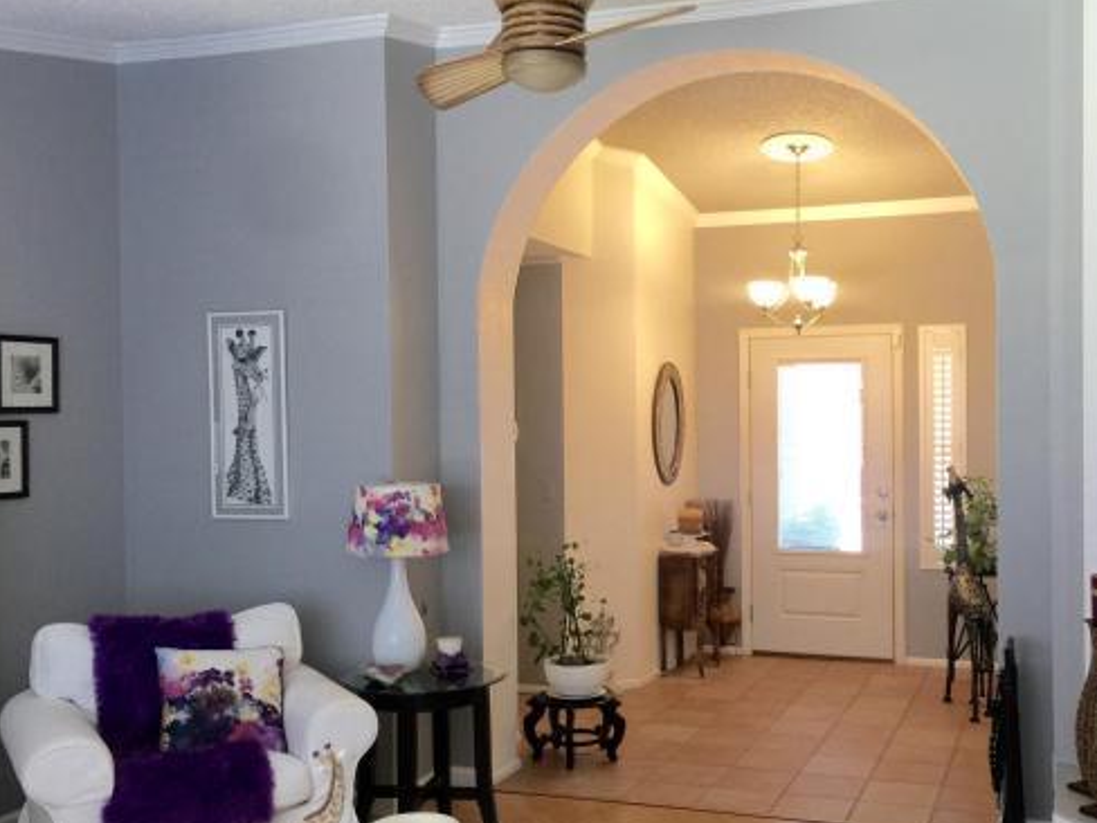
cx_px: 663
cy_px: 443
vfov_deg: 37.7
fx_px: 1204
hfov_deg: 48.7
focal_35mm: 38
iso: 50
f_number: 2.2
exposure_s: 1/15
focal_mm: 4.15
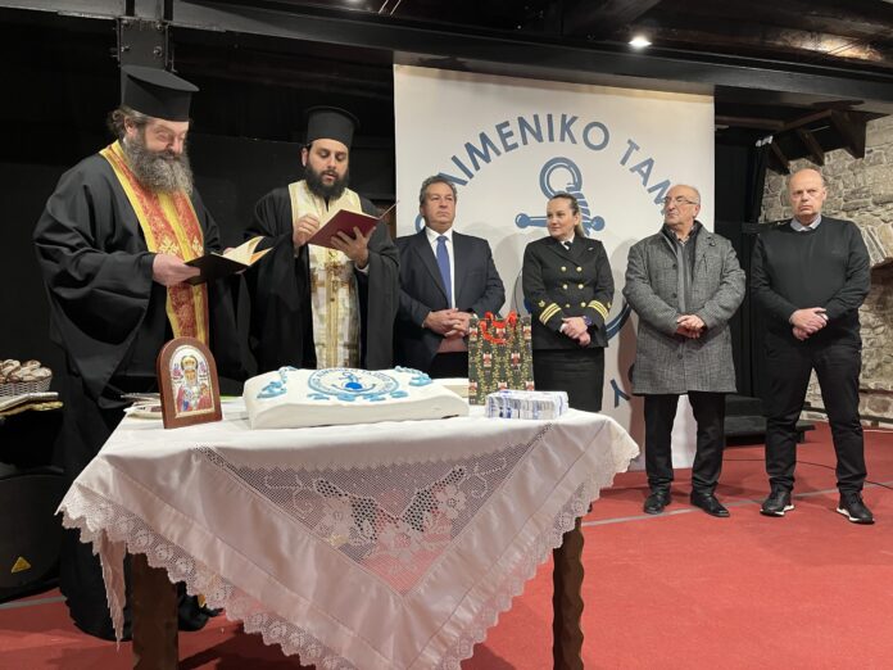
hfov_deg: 67.3
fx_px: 671
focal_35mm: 26
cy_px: 335
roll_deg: +0.6
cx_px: 446
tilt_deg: -1.7
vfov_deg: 53.1
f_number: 1.6
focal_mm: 5.1
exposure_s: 1/50
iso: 125
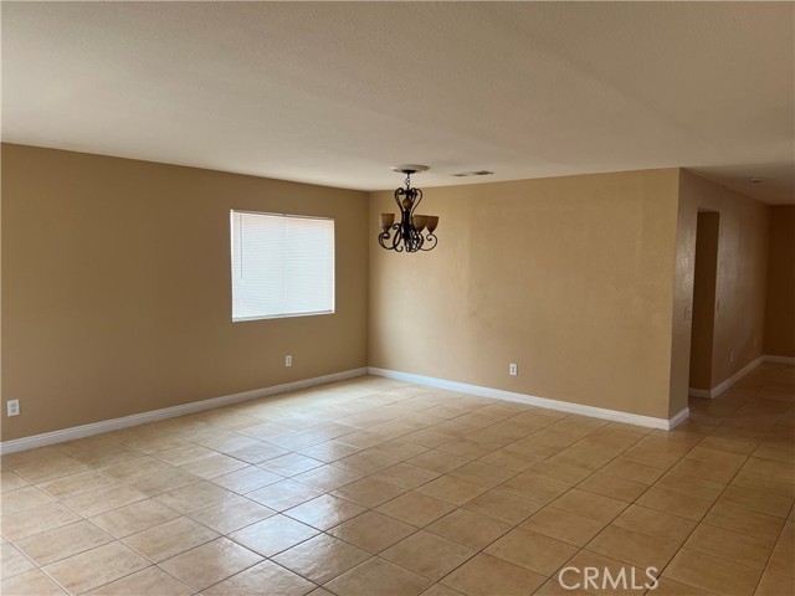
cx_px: 398
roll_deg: -0.4
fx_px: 597
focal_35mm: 26
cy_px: 298
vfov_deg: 53.1
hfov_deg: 67.3
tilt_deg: -3.7
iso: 100
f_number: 1.5
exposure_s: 1/121
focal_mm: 5.7
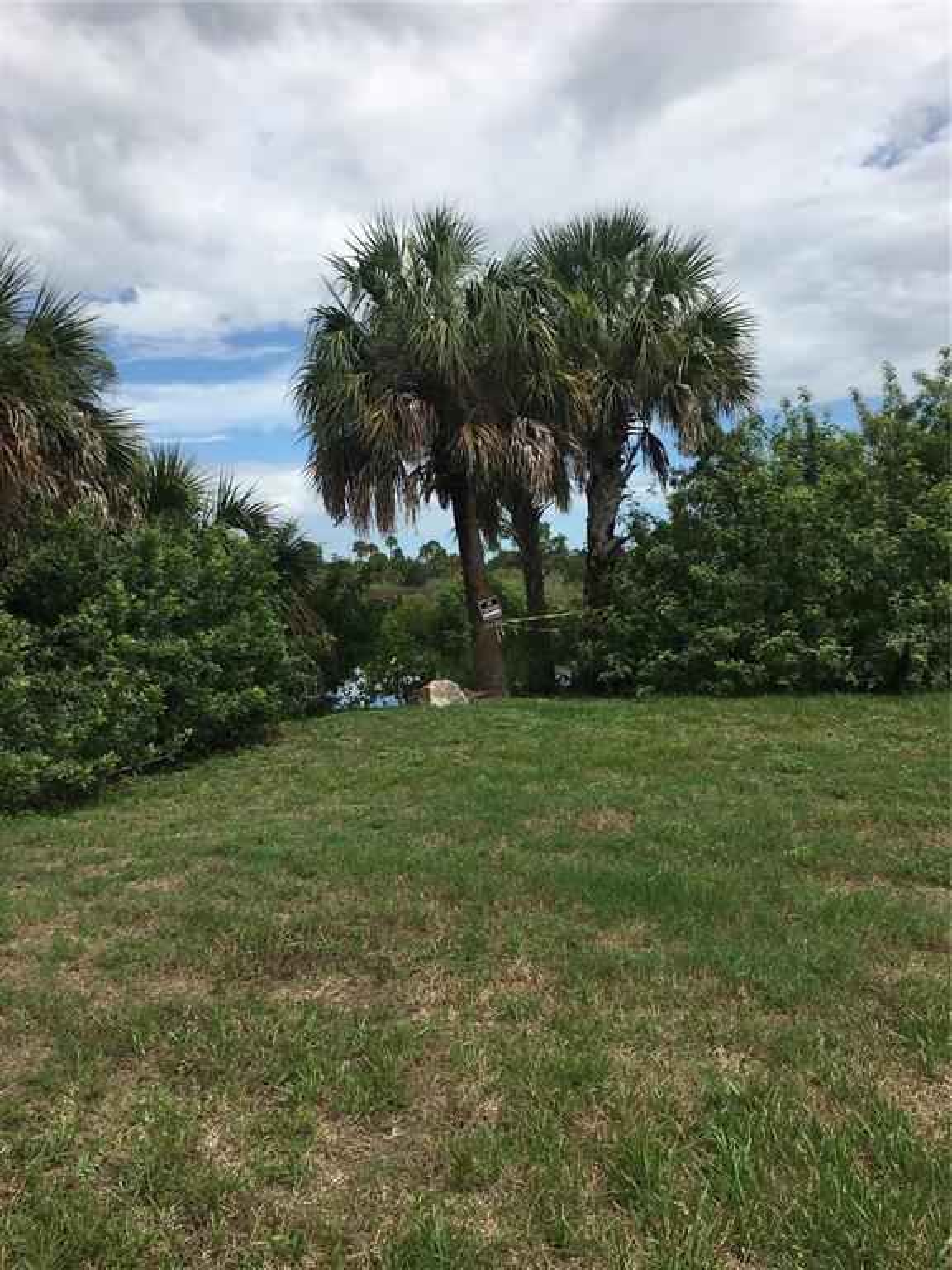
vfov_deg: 61.7
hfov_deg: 48.2
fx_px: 1063
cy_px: 635
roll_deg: +1.7
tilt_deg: -1.5
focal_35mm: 29
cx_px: 476
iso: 25
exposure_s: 1/2198
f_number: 2.2
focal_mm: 4.15
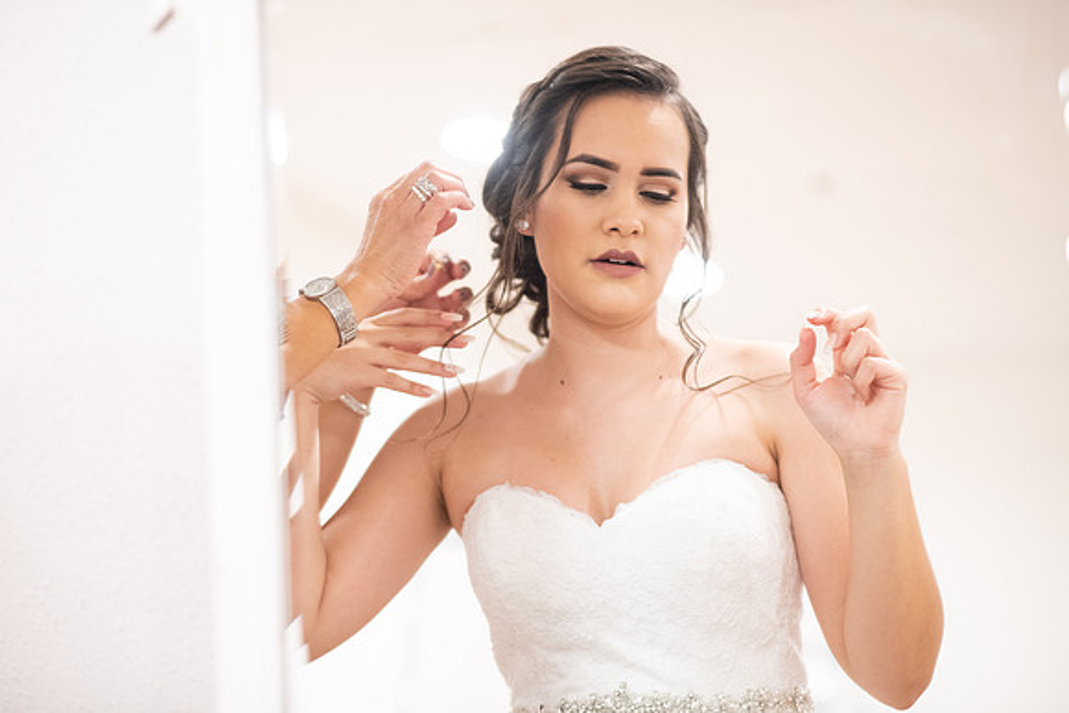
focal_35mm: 85
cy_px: 356
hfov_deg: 23.9
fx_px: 2524
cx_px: 534
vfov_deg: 16.1
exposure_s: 1/125
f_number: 2.2
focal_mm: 85
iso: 2500
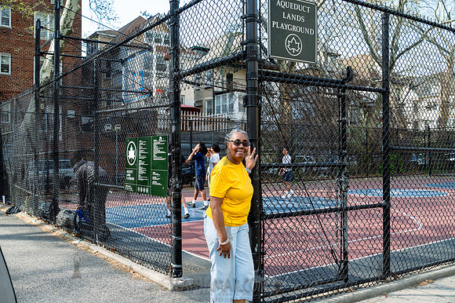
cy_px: 152
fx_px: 442
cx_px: 228
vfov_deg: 37.8
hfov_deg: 54.5
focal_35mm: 35
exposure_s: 1/160
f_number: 4.5
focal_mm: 35
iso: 100
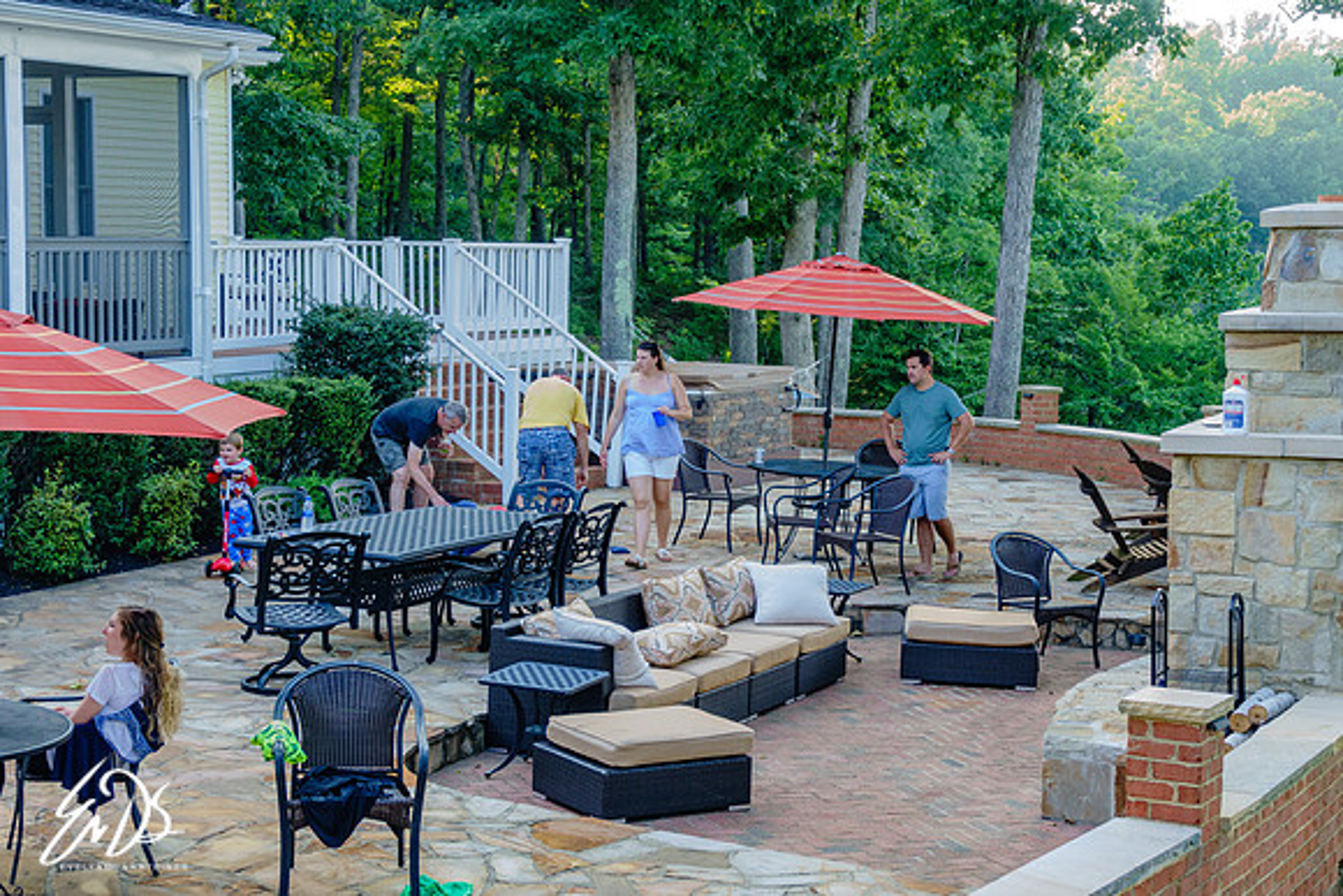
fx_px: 2537
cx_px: 672
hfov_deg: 29.6
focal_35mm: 68
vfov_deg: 20.0
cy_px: 448
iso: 640
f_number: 4
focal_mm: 24.79
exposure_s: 1/125
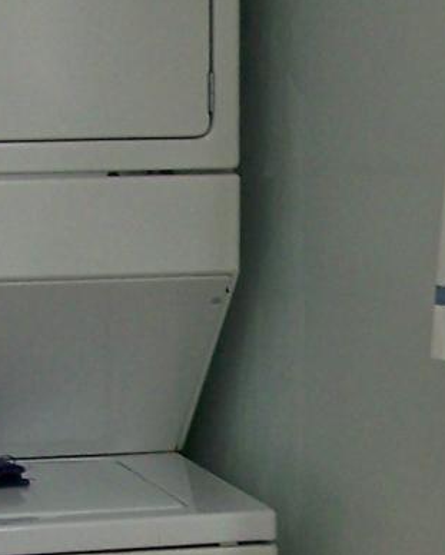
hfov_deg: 8.1
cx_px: 462
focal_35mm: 191
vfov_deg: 10.0
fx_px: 3141
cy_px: 575
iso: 64
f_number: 2.8
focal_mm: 6.3
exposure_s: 1/20
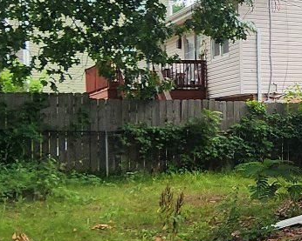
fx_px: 671
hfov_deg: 19.6
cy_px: 125
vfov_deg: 20.4
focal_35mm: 75
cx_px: 529
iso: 50
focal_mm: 2.2
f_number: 2.2
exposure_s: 1/397
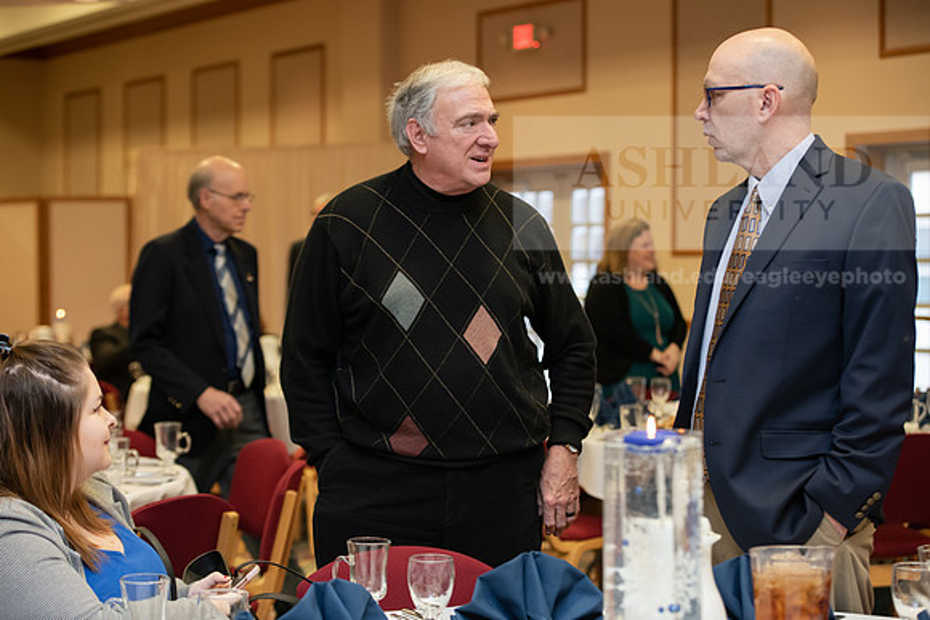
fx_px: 1809
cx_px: 465
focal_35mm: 70
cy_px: 310
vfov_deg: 19.5
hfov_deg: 28.8
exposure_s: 1/160
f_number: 3.5
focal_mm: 70
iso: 1250
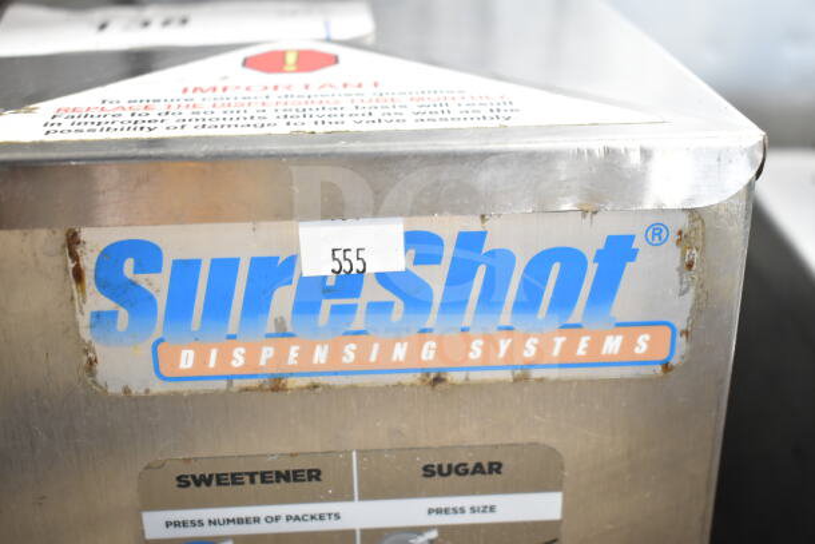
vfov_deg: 28.1
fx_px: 1087
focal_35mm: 48
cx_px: 408
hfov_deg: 41.1
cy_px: 272
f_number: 4.5
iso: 1600
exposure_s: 1/80
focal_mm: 32
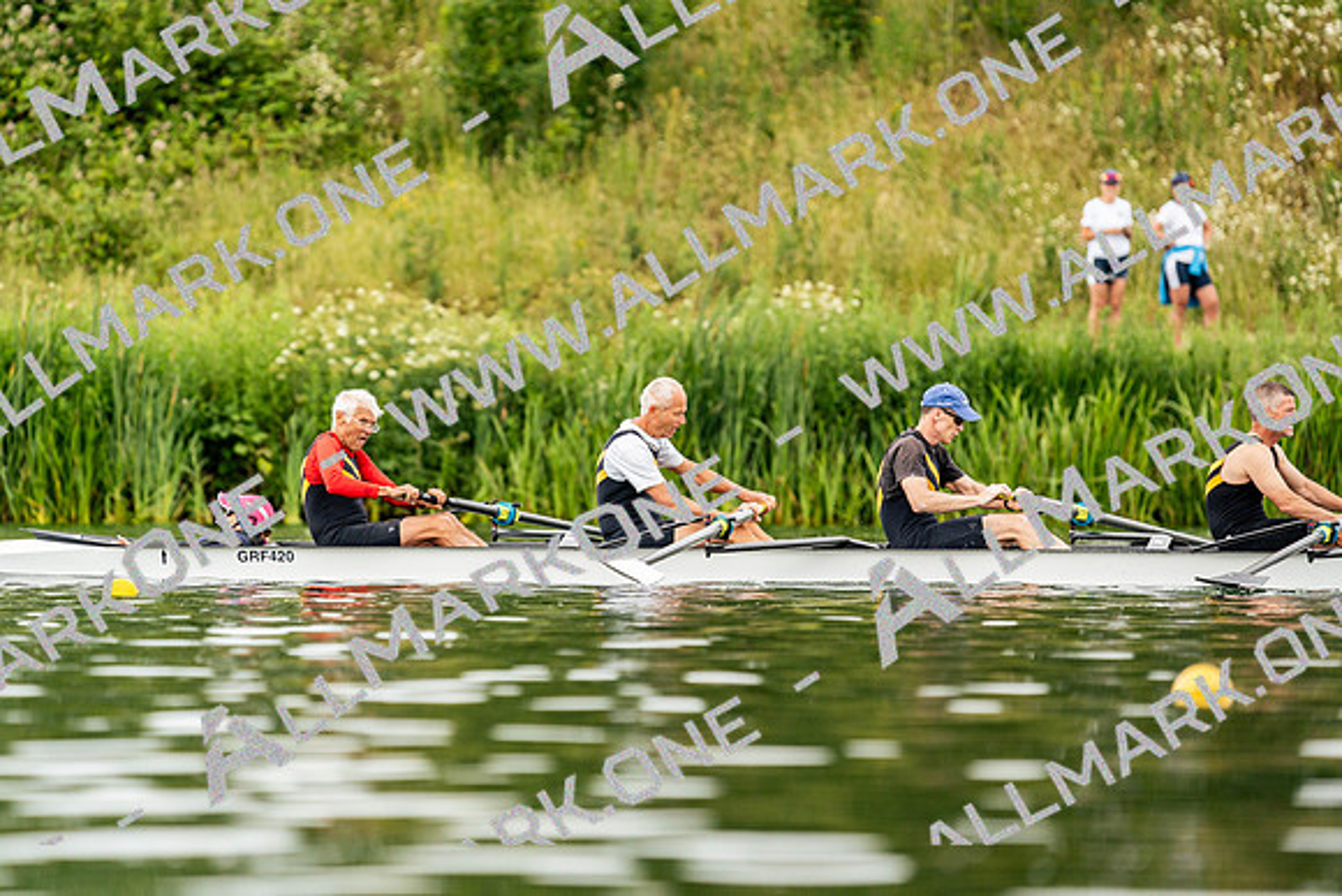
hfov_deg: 4.6
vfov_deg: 3.0
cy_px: 448
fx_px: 16853
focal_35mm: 452
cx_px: 671
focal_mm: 452
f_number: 6.3
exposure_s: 1/2000
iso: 800
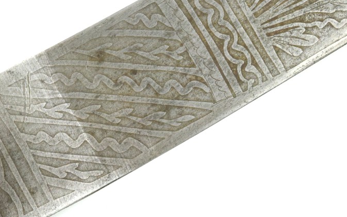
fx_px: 1608
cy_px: 104
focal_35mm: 170
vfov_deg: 7.7
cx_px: 80
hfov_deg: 12.3
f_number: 5.6
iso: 1600
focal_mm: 50
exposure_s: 1/2500
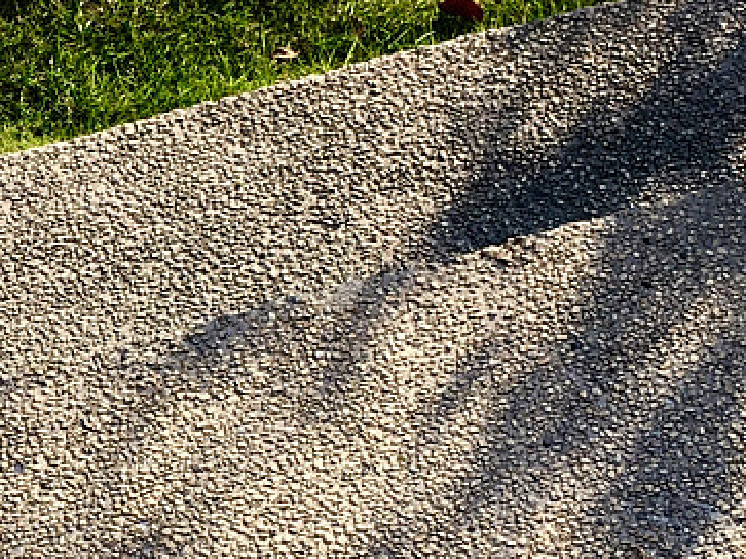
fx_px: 2758
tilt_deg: -53.9
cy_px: 382
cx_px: -208
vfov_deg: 11.6
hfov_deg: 14.8
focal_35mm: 128
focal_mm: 4.15
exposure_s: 1/238
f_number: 2.2
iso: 25
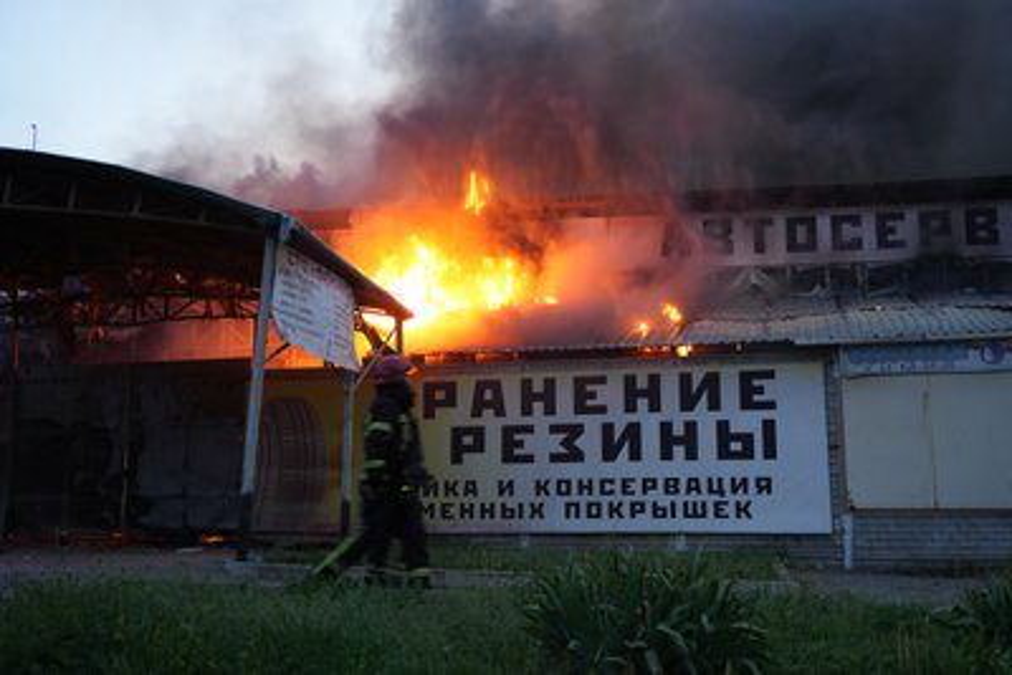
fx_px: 1125
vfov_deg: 33.4
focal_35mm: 40
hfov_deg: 48.4
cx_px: 506
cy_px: 338
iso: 500
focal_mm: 40
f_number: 2.8
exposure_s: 1/40
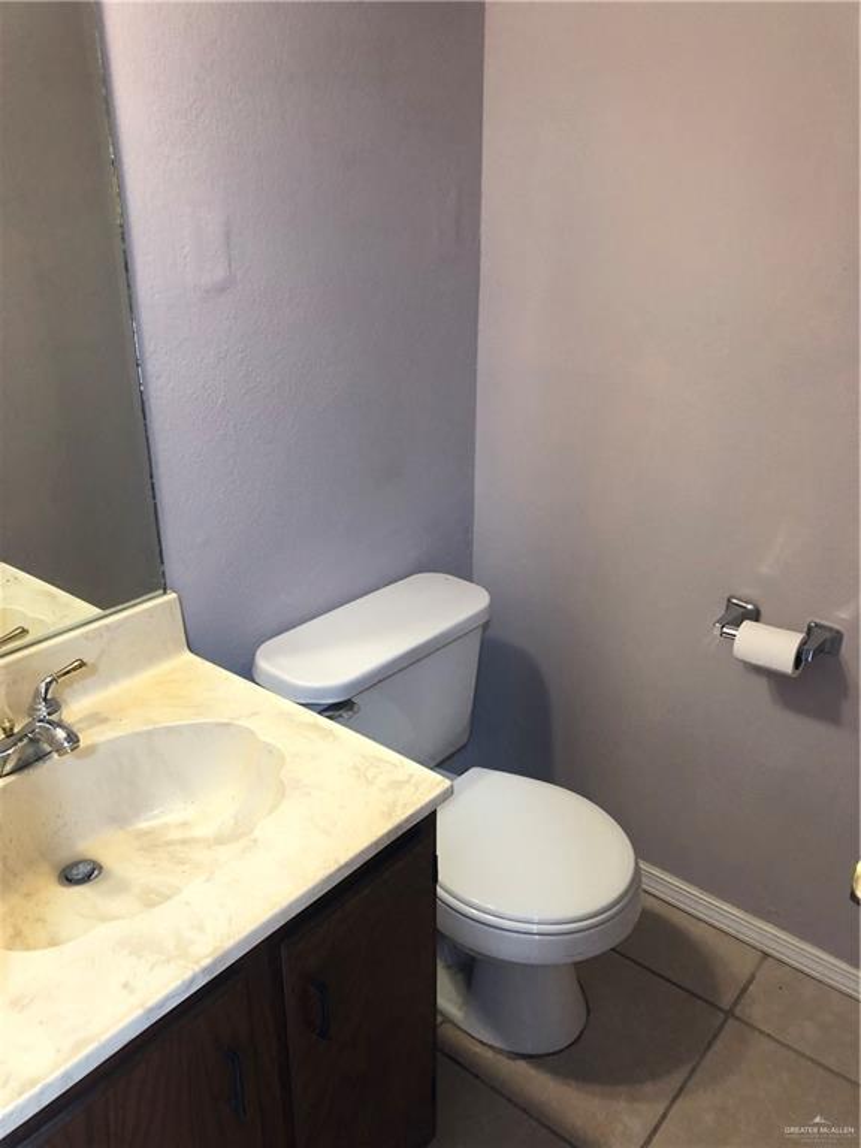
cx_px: 430
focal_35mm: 28
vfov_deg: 63.4
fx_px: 929
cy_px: 574
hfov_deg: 49.7
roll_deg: +0.7
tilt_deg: -24.0
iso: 50
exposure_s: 1/15
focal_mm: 3.99
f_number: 1.8
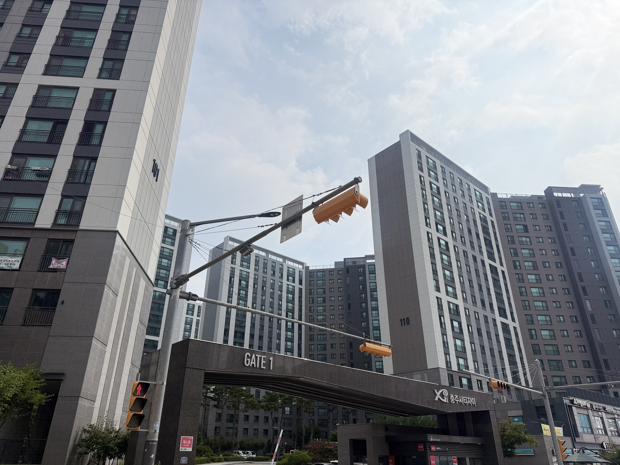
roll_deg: -0.3
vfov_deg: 56.8
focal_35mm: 24
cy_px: 232
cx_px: 310
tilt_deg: +27.4
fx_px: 430
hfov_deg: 71.6
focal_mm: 6.76
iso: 64
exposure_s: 1/14286
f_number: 1.78
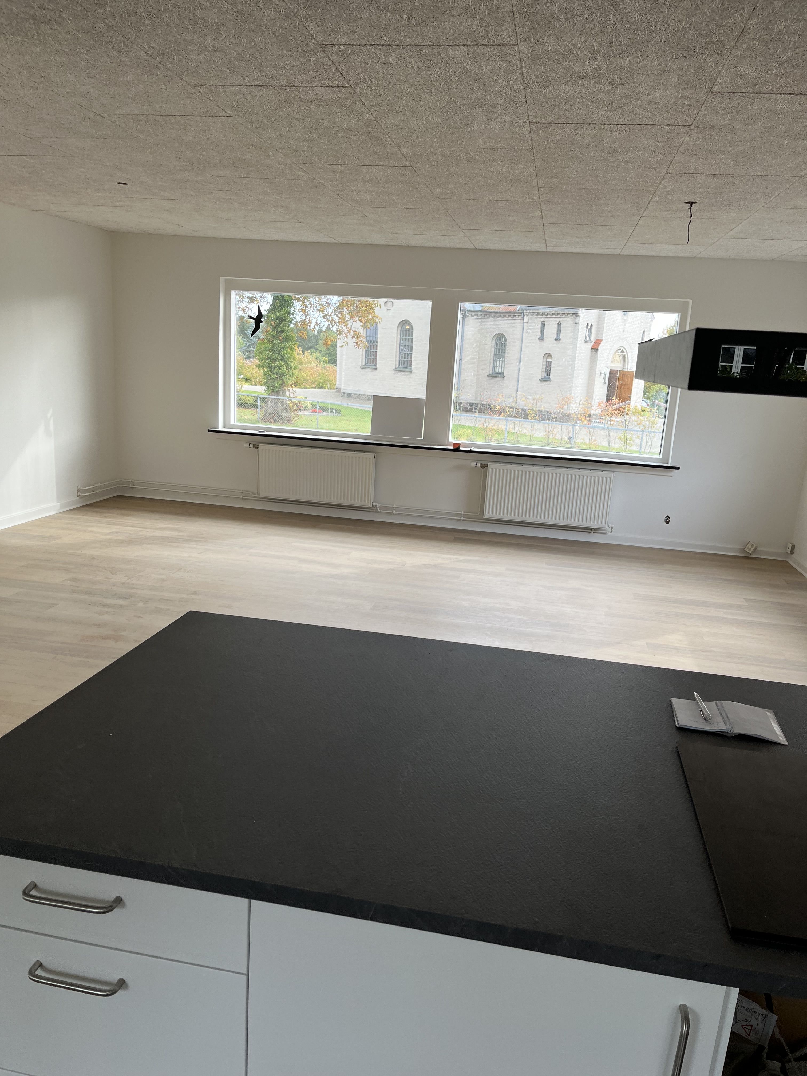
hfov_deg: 53.1
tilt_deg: -12.6
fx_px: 808
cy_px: 538
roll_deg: -3.1
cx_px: 404
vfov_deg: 67.3
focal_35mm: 26
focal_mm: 5.1
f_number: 1.6
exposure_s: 1/156
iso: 40
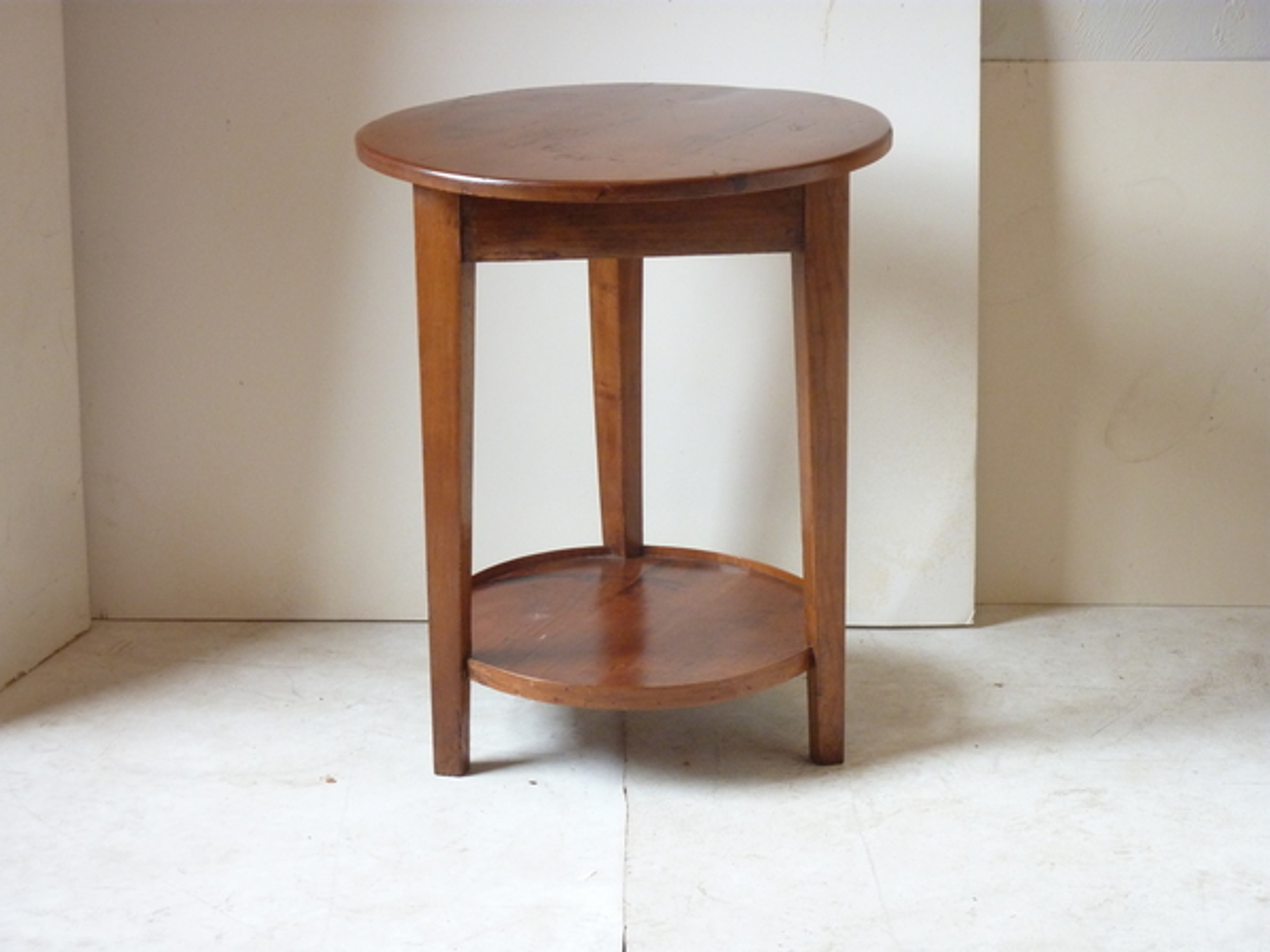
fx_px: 2862
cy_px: 476
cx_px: 635
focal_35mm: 78
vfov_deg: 18.9
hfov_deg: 25.0
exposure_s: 1/40
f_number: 4.2
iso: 400
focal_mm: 12.8
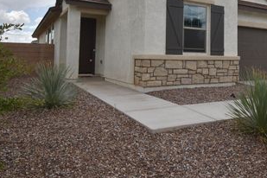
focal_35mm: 34
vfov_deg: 37.8
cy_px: 42
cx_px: 192
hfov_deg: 53.9
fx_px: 252
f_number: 10
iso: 200
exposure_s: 1/400
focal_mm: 14
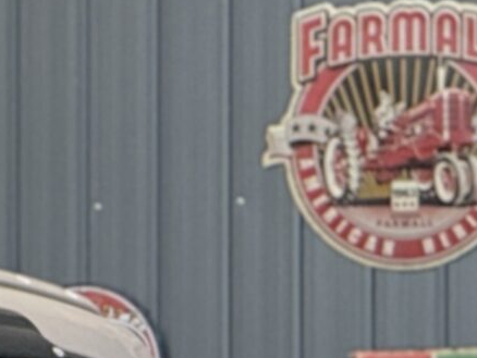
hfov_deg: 2.8
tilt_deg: -1.6
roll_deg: -0.5
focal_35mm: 701
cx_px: -737
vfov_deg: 2.1
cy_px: 825
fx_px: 9665
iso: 80
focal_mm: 15.66
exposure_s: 1/99
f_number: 2.8
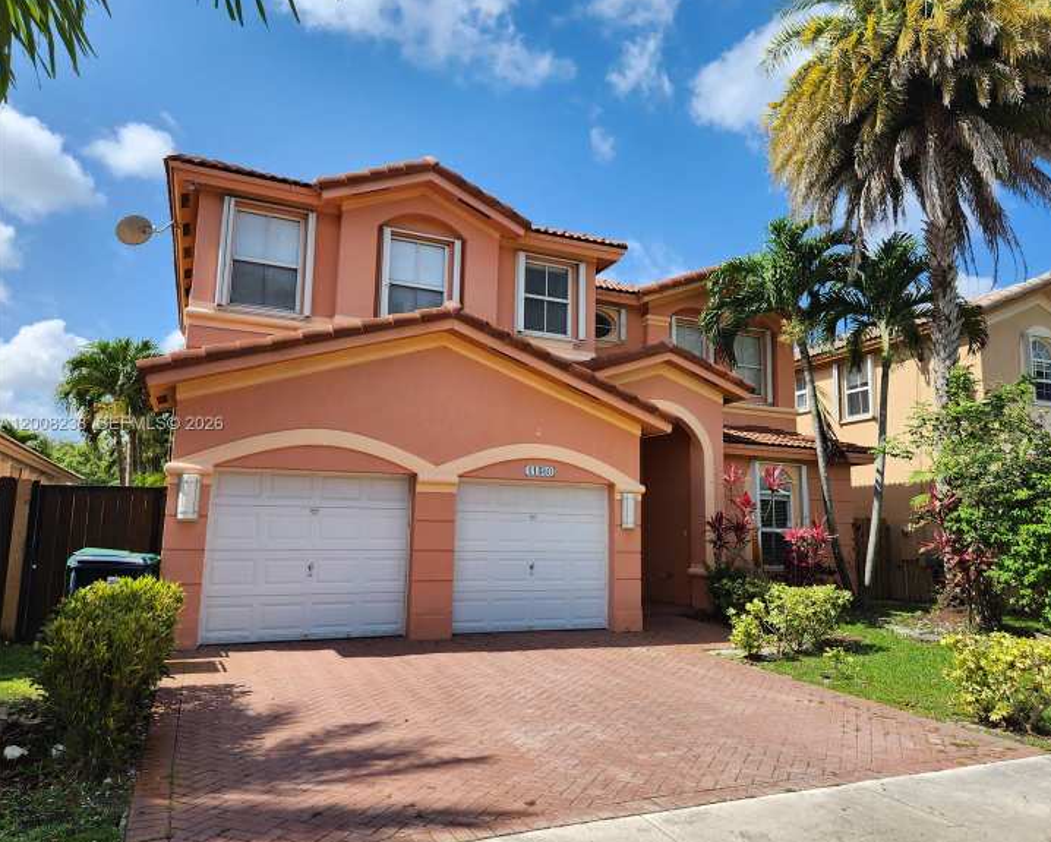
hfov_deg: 67.9
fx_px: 778
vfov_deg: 56.8
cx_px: 581
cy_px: 425
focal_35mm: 25
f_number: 1.8
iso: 20
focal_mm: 5.4
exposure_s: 1/1228
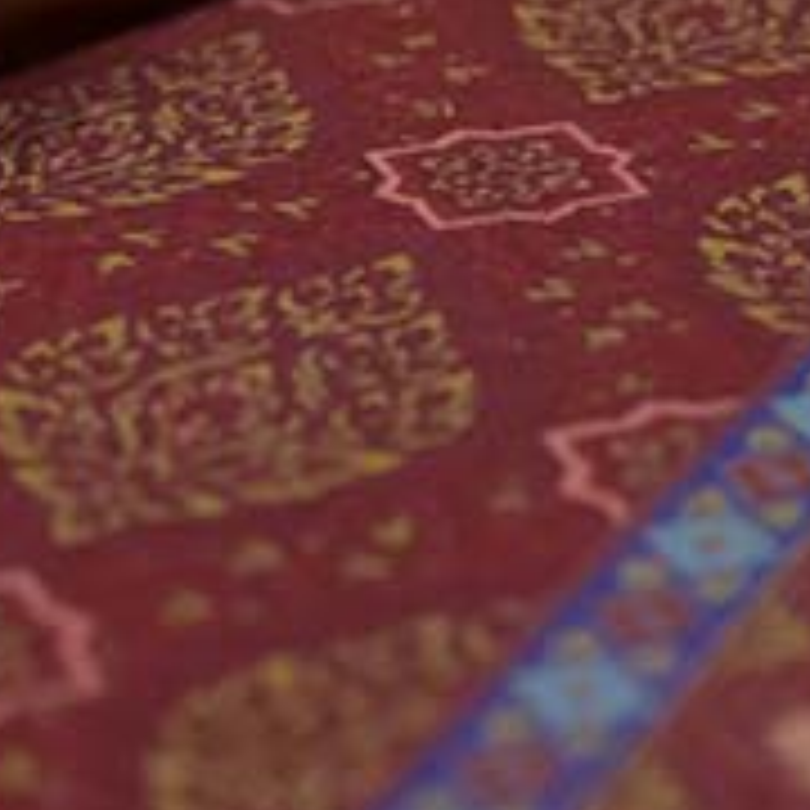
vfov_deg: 8.2
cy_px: -382
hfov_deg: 8.4
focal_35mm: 208
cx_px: 76
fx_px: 5507
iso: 5000
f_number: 4.5
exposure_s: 1/200
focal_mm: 46
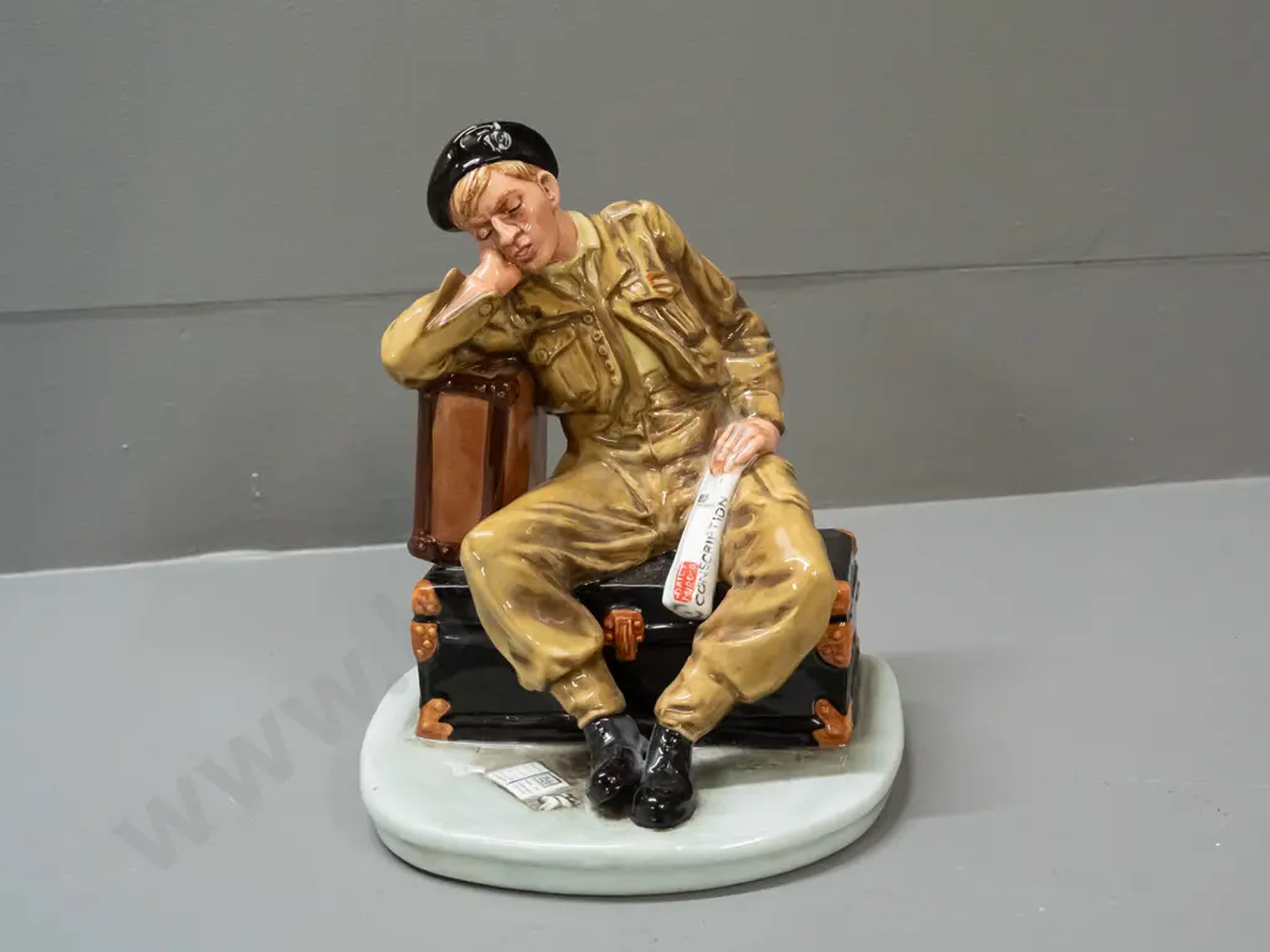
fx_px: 1321
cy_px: 476
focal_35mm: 36
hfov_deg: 51.4
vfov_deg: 39.7
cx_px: 635
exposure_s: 1/160
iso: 3200
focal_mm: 18
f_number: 5.6
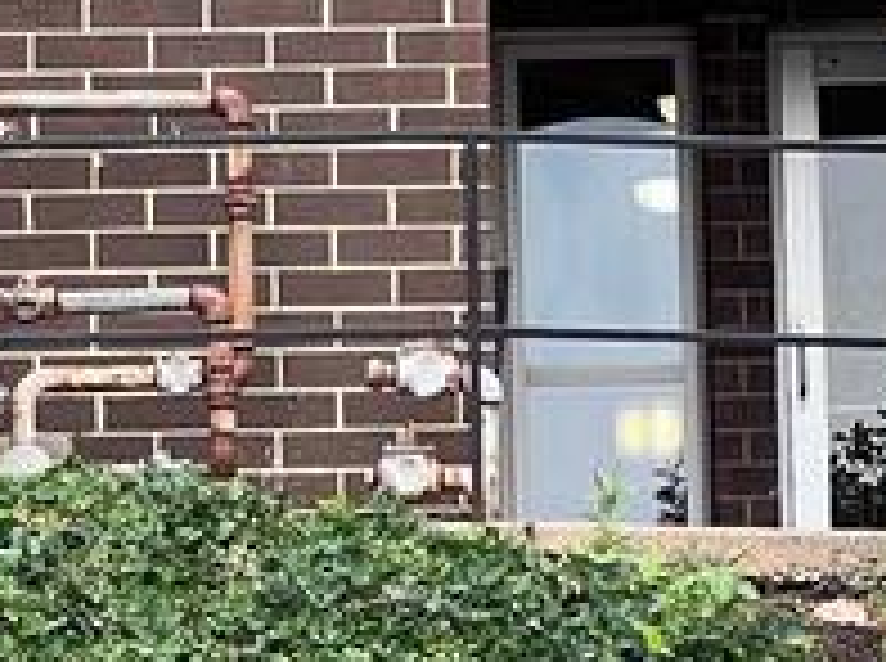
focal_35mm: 401
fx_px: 10245
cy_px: -374
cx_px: 661
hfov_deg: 4.9
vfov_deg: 3.7
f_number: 2.8
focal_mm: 9
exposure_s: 1/171
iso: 32
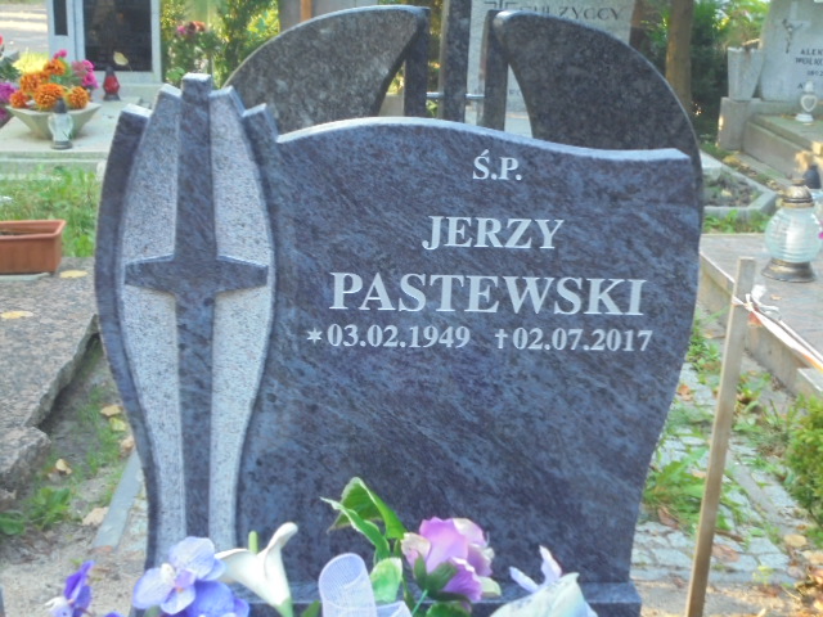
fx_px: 1165
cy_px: 308
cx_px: 412
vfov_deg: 29.7
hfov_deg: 38.9
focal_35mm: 49
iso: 250
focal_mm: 8.9
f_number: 4.8
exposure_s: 1/30
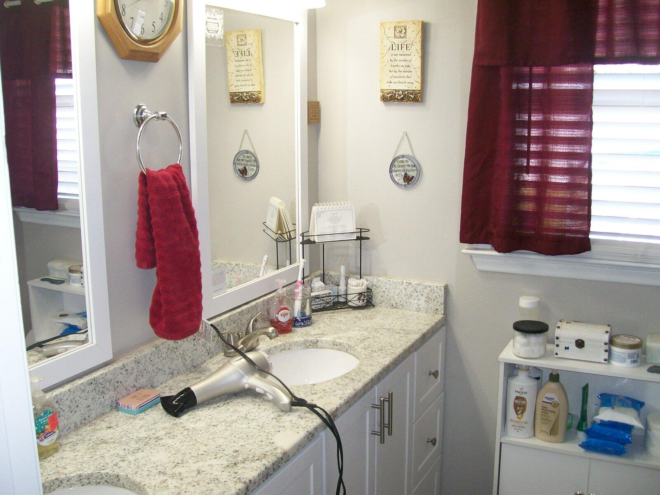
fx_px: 686
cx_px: 330
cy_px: 248
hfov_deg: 51.4
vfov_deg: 39.7
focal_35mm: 36
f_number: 2.7
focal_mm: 6
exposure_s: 1/76.5
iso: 140
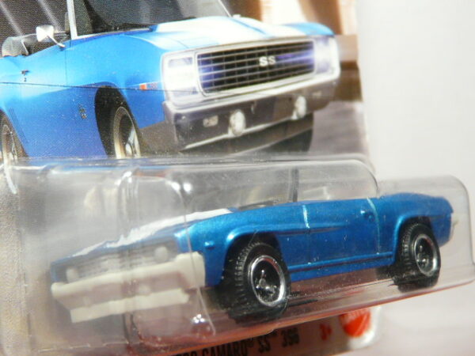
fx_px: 1111
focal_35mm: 81
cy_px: 178
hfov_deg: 24.1
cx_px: 238
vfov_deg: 18.2
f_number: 3.2
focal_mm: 8.3
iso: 125
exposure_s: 1/40
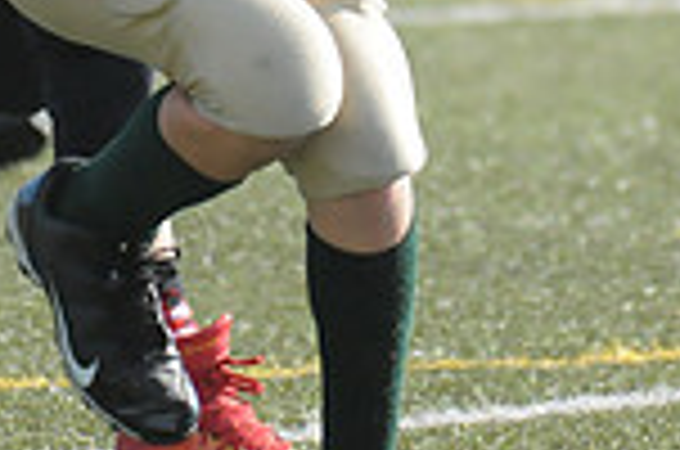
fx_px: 23882
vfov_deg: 1.1
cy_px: -295
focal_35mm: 1267
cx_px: 351
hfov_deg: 1.6
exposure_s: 1/5000
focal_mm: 220
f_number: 4
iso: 1600
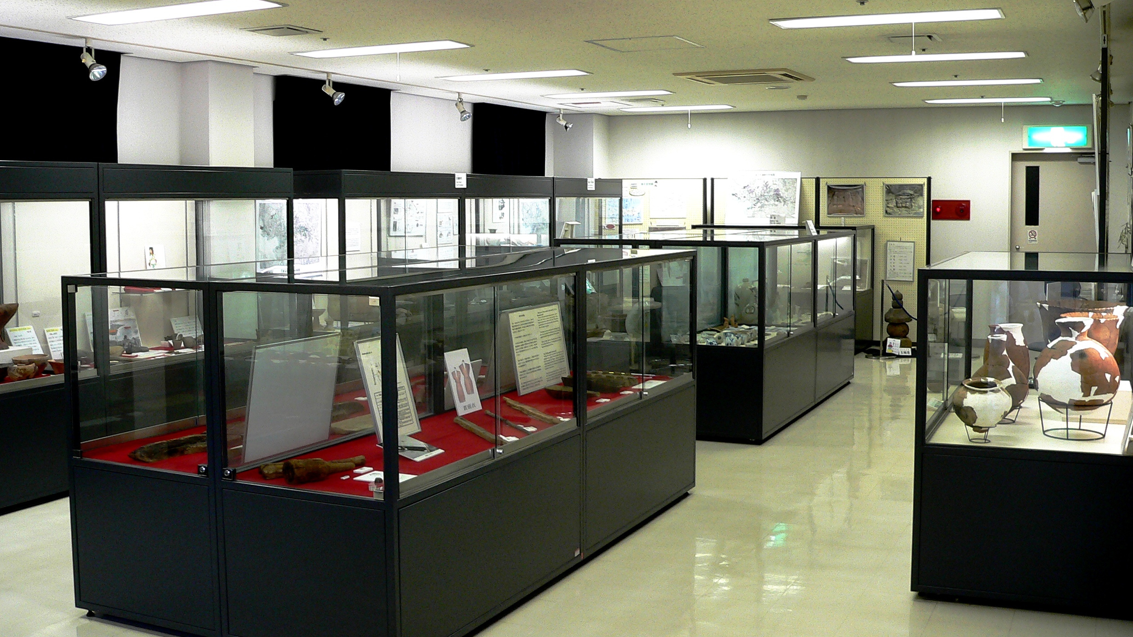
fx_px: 1202
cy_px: 309
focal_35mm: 40
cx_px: 570
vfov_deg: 29.7
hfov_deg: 50.5
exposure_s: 1/13
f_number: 2.8
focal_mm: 6
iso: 80
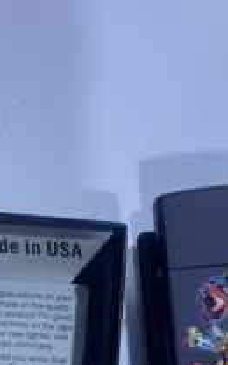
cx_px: 135
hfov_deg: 24.4
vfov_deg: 36.2
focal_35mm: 53
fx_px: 527
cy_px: 319
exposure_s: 1/77
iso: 125
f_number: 1.8
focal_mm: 4.25
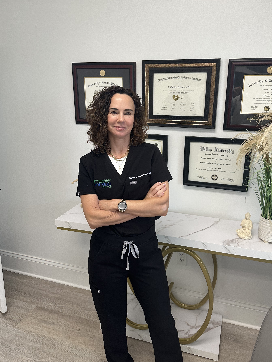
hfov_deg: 51.3
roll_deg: -2.1
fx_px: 283
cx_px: 148
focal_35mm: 27
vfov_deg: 65.3
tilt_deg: -11.7
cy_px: 169
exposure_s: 1/120
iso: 160
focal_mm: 6.86
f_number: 1.78
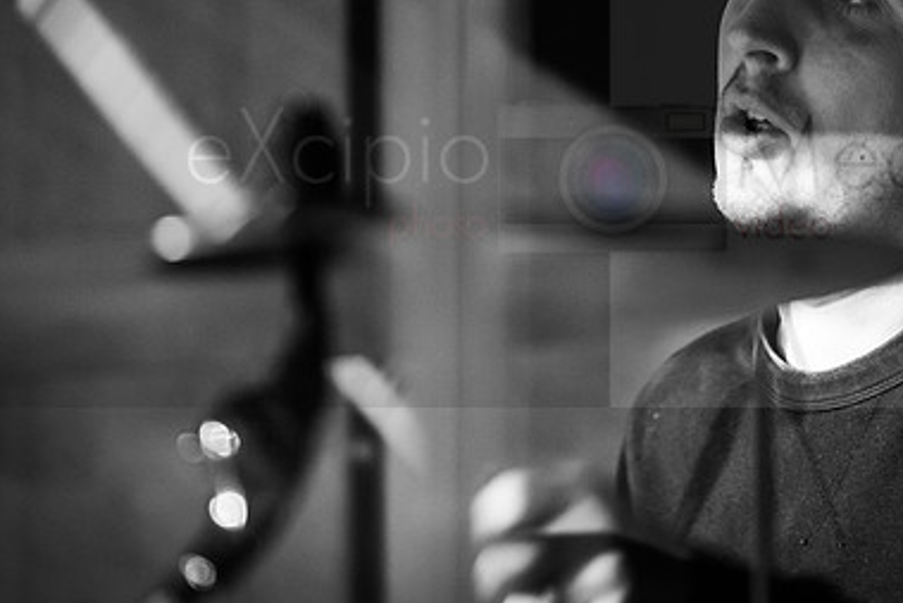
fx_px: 8456
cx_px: 543
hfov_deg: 6.1
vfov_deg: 4.1
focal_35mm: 337
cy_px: 148
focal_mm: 200
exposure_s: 1/125
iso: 2500
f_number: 2.8
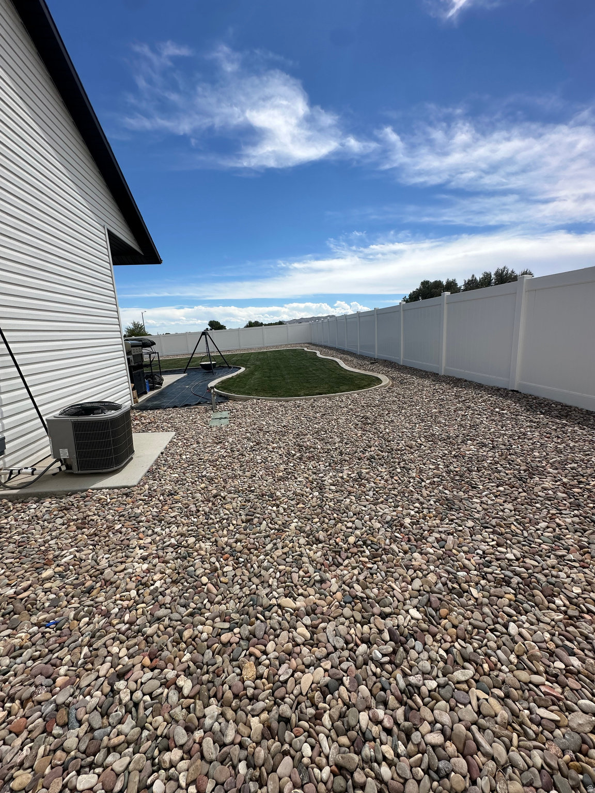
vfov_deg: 102.1
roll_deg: +1.2
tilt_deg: -10.8
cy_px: 396
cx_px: 298
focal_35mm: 14
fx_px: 321
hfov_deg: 85.7
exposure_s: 1/3509
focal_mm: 2.22
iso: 50
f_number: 2.2
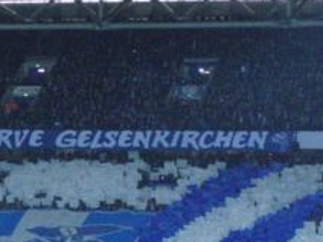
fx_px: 2081
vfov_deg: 6.6
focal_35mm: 223
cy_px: 221
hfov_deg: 8.8
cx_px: 43
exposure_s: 1/160
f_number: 4.1
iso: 800
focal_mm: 14.35
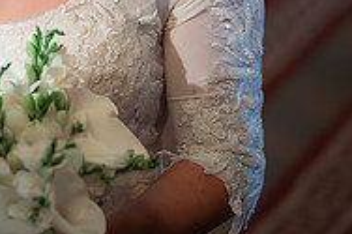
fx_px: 2559
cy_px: -92
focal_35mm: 262
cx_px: -120
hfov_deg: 7.8
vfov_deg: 5.2
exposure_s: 1/200
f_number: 1.8
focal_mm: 85
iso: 1600
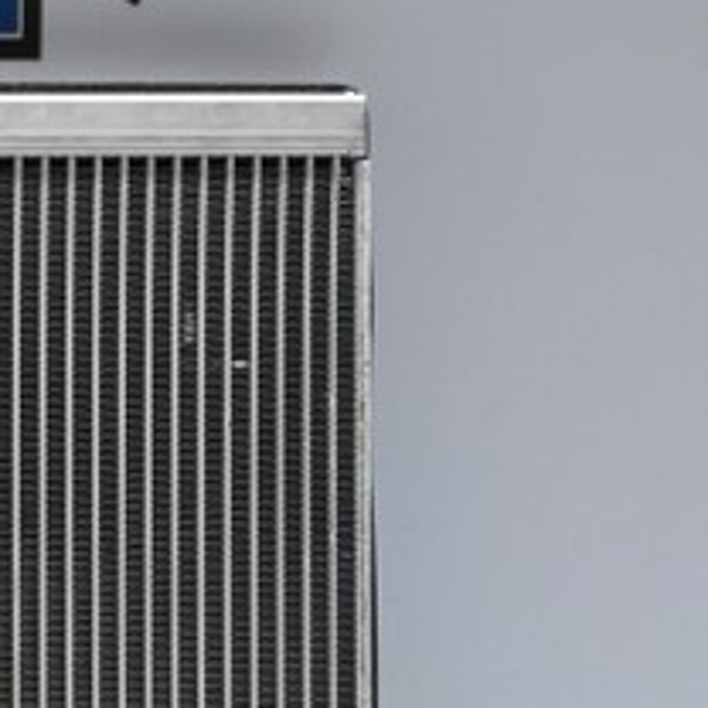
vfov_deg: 12.2
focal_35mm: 143
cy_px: 531
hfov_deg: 11.8
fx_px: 3314
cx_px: -231
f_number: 5.6
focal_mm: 39
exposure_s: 1/60
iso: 1250
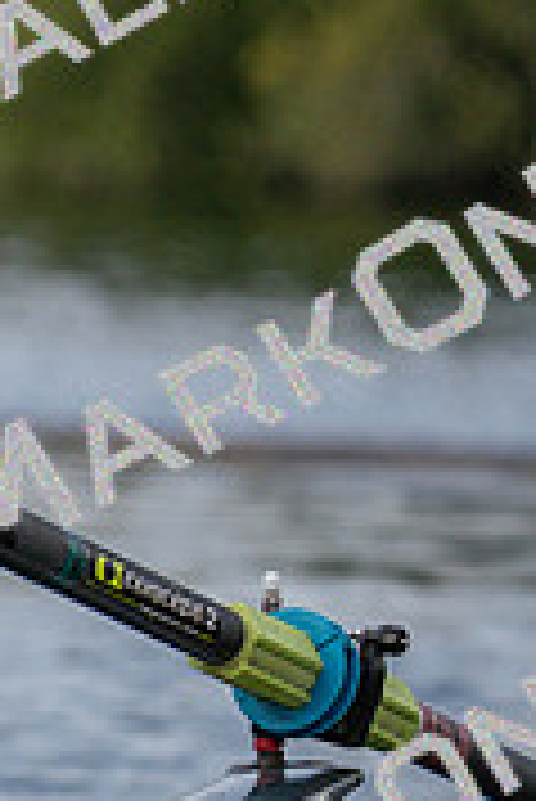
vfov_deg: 2.2
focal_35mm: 943
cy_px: 385
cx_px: -761
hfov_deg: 1.5
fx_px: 21018
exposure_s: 1/1600
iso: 400
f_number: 5.6
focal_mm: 289
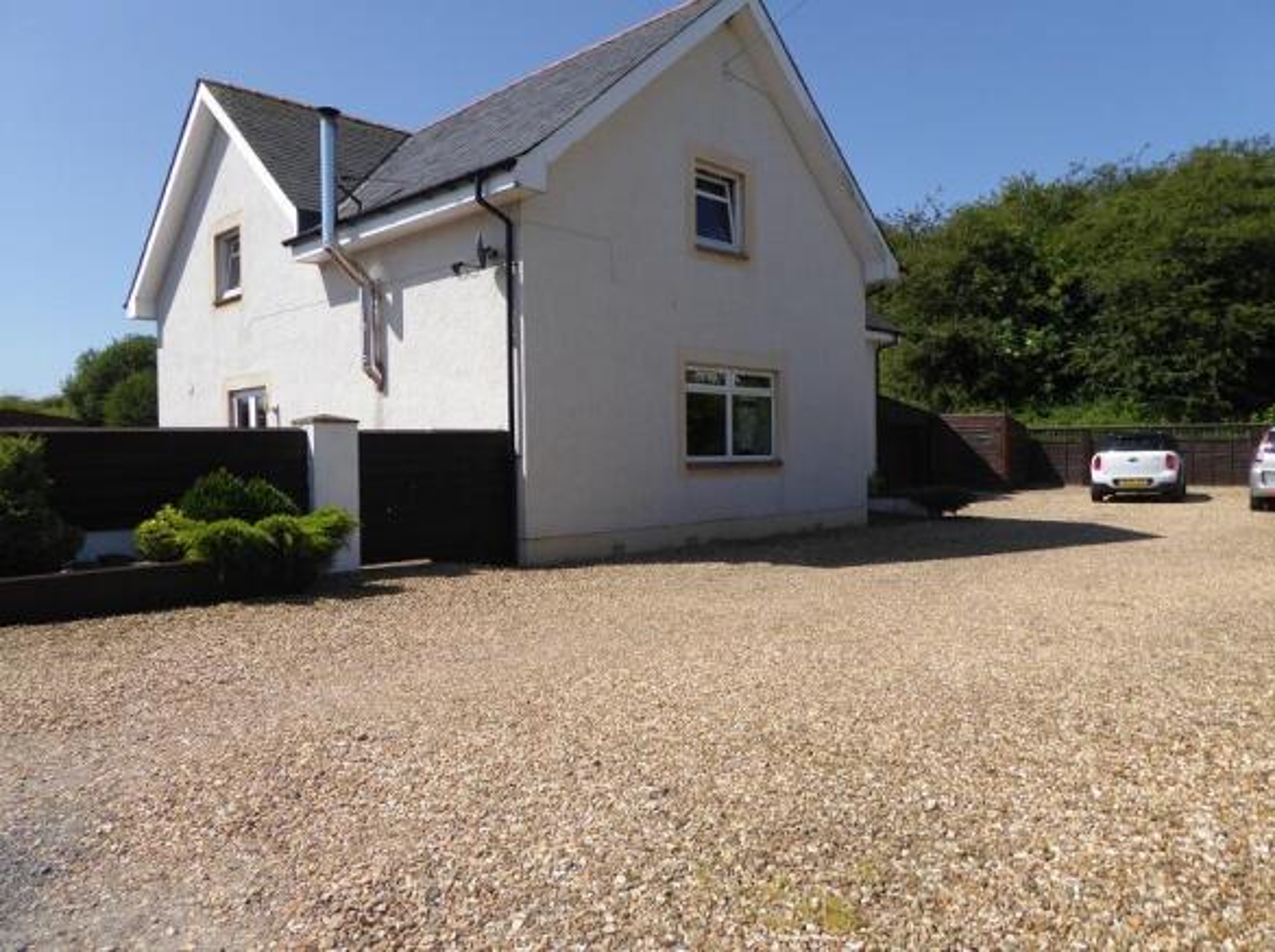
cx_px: 638
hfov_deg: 71.7
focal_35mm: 24
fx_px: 883
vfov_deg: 56.7
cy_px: 476
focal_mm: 4.3
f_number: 3.3
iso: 100
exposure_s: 1/1300
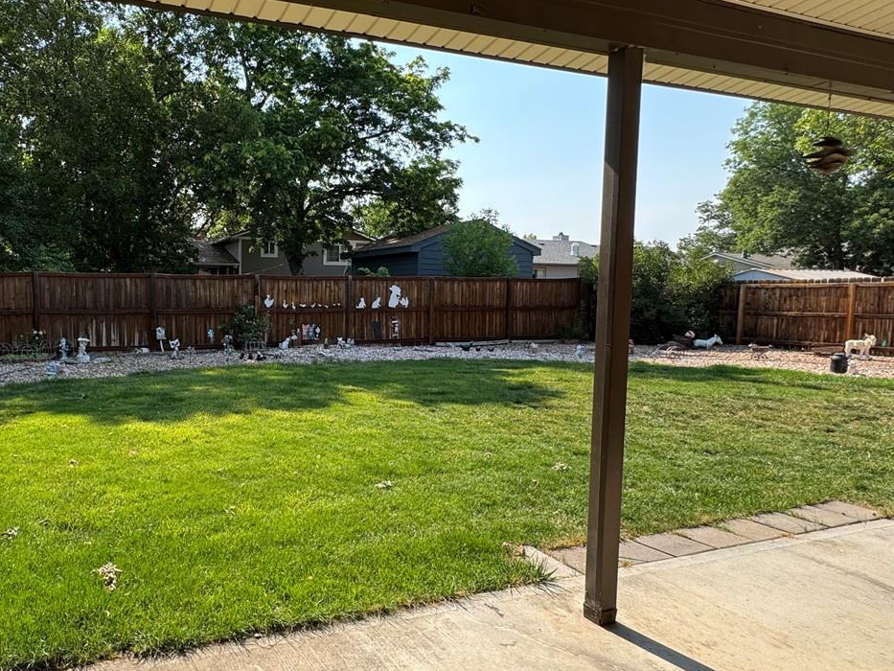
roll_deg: -0.3
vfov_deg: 56.8
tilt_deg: -5.1
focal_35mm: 24
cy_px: 347
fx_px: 620
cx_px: 266
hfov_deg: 68.6
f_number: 2.2
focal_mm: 2.22
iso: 40
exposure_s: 1/501
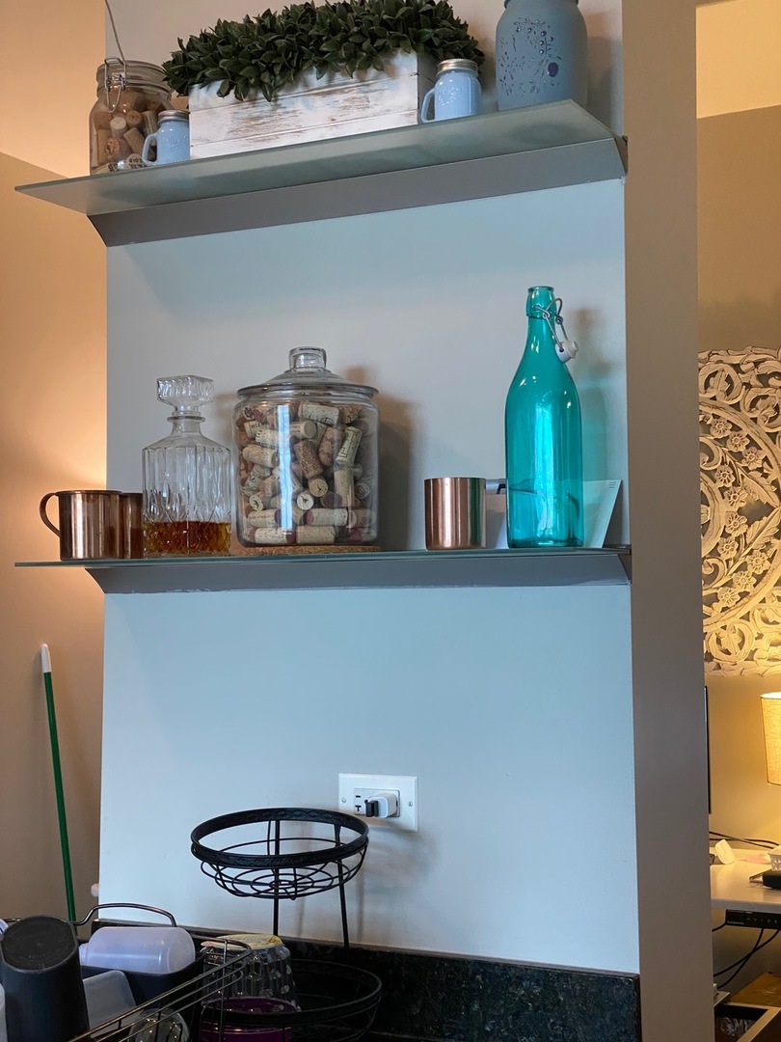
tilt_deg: +3.8
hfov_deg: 28.0
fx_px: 1564
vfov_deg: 36.8
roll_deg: +0.7
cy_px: 521
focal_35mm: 52
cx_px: 390
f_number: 2
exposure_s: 1/60
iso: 250
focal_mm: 6
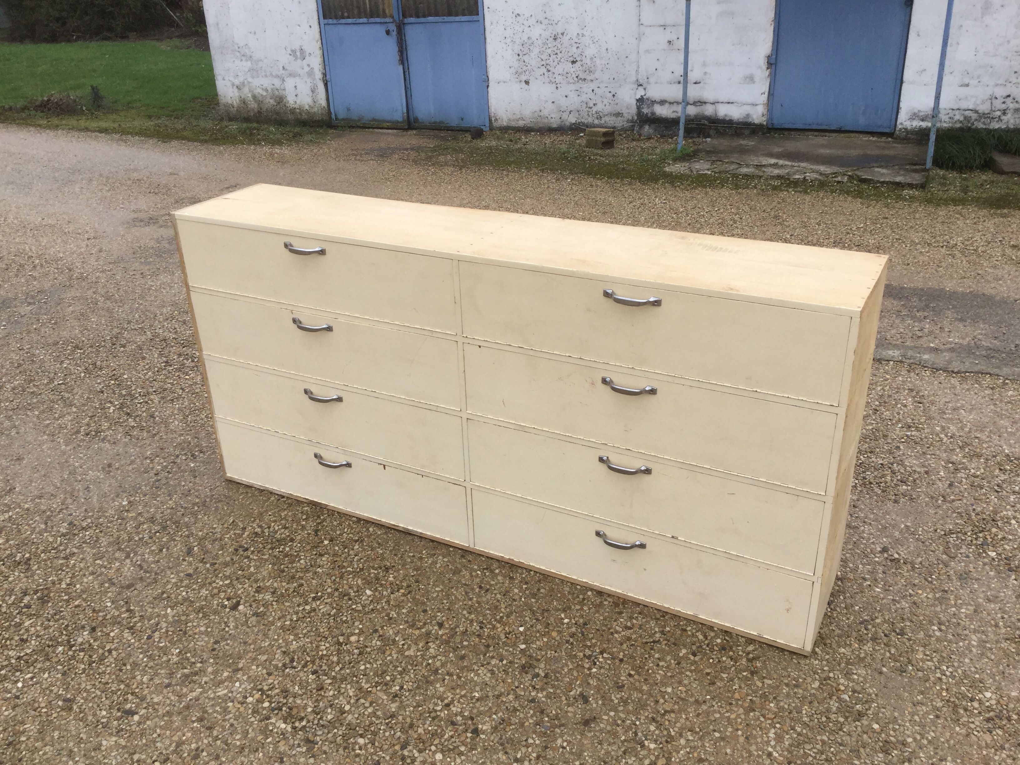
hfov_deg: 58.4
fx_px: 913
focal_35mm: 31
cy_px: 382
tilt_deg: -24.3
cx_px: 510
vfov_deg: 45.4
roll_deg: +1.8
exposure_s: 1/599
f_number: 2.4
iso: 25
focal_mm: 3.3
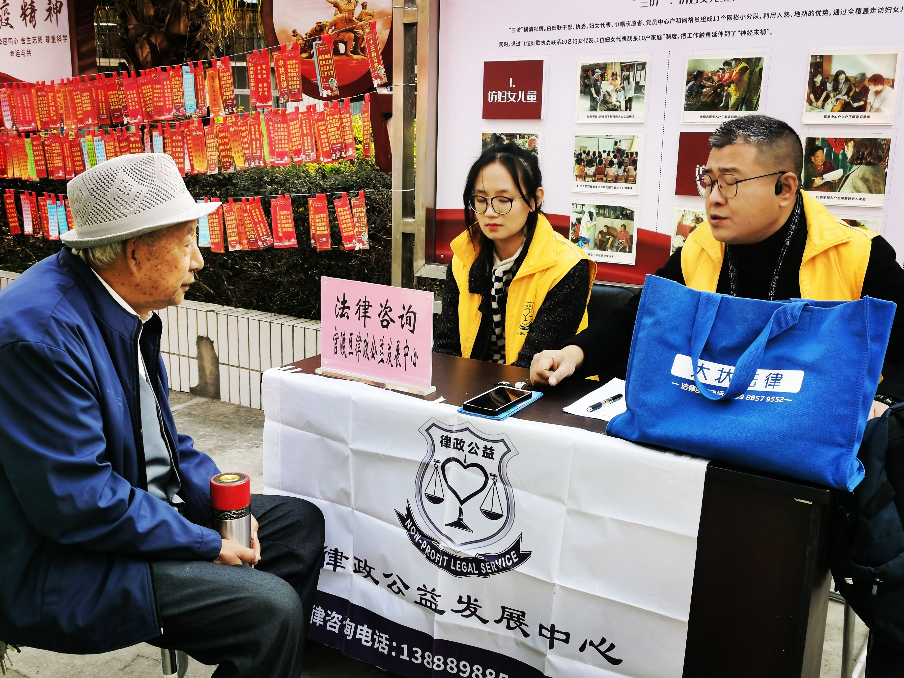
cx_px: 452
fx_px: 888
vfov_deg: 41.8
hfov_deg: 54.0
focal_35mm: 34
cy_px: 339
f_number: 1.6
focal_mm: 5.56
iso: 50
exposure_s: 1/226
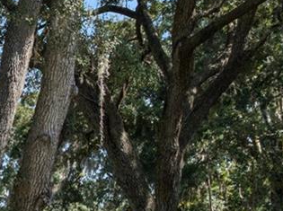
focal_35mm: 122
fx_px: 996
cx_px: -237
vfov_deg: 11.8
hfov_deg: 14.2
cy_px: 280
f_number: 2.8
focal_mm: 12.3
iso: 110
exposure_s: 1/1000
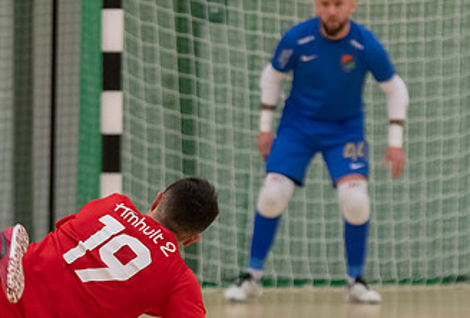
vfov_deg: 2.7
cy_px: 224
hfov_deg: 3.9
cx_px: 152
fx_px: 6873
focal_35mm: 524
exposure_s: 1/800
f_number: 2.8
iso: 720
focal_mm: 150
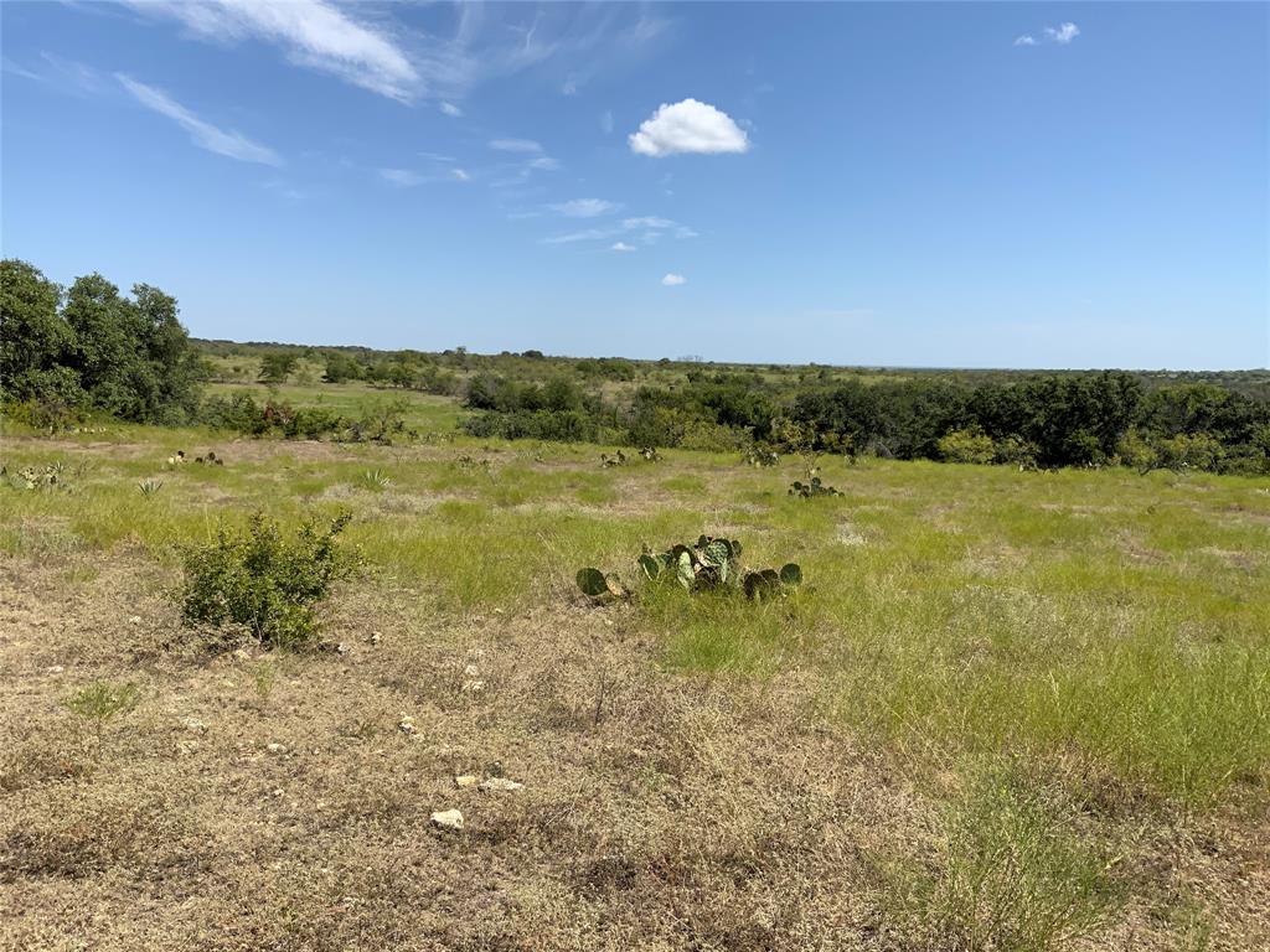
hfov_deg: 61.7
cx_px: 635
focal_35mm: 29
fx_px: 1064
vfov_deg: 48.2
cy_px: 476
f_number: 1.8
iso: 16
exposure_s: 1/2227
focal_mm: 3
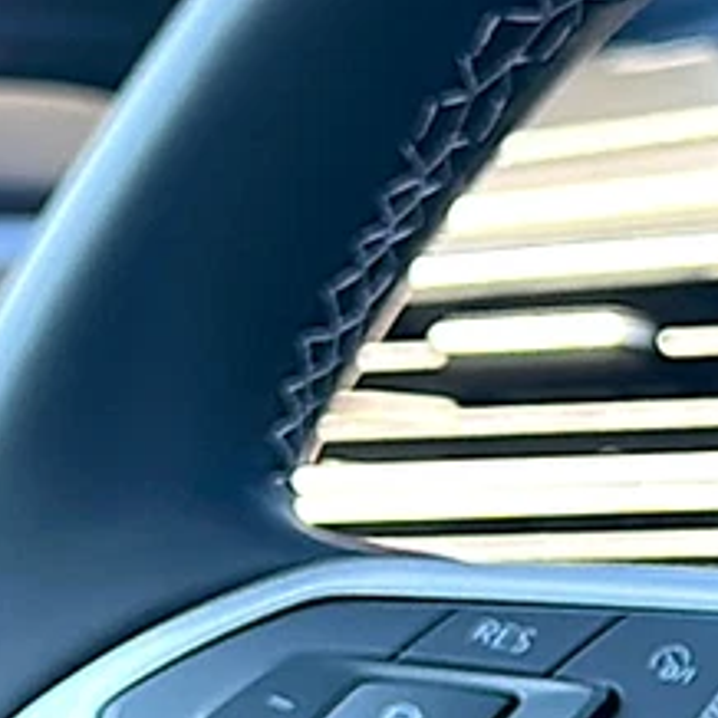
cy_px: 647
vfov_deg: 13.5
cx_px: 1113
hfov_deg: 12.8
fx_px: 3004
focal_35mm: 128
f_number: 1.78
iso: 100
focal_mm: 6.86
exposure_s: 1/270
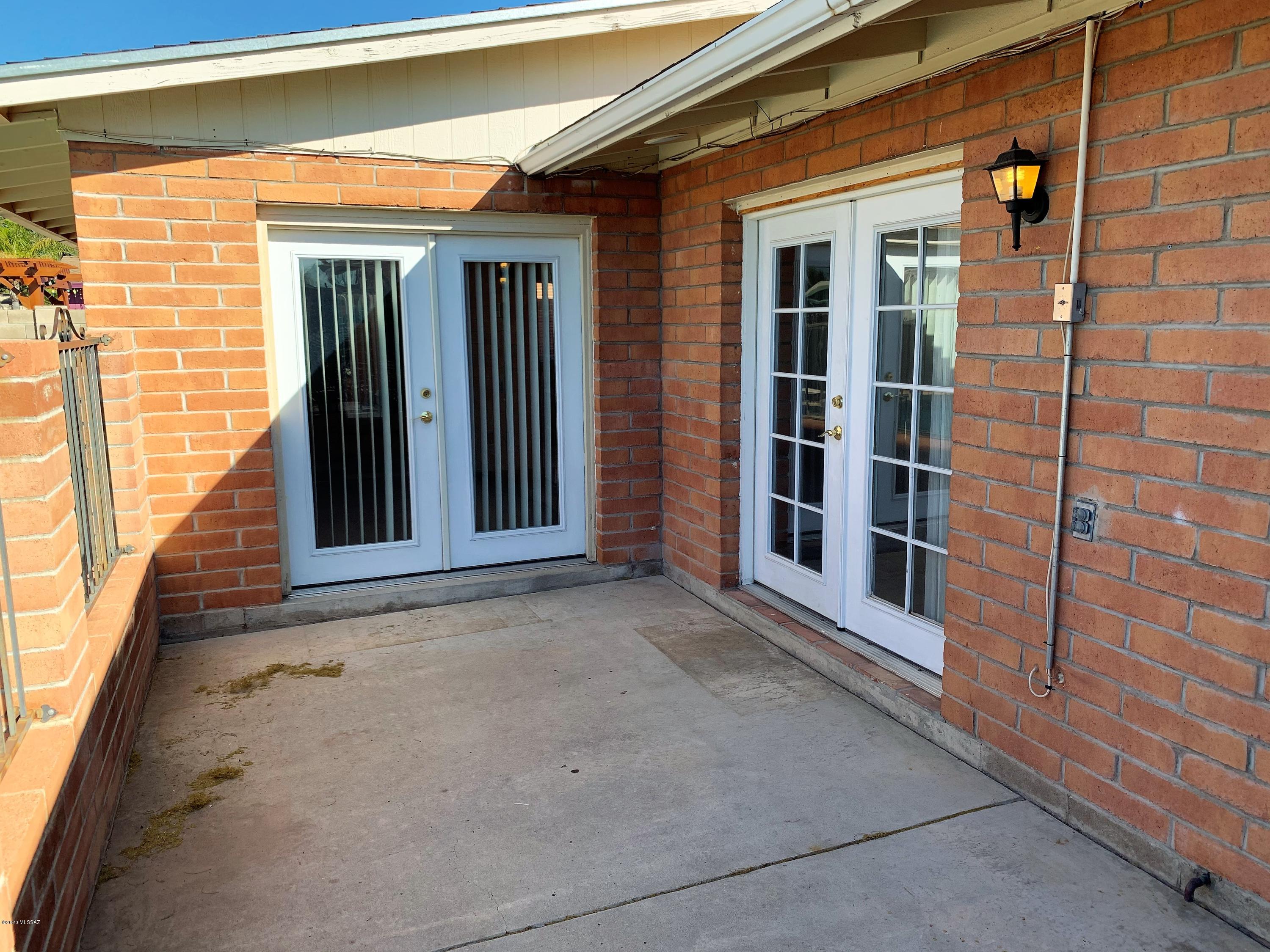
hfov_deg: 67.3
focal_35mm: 26
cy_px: 476
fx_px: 954
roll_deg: +0.3
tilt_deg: -8.7
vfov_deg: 53.1
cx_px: 635
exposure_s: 1/849
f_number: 1.8
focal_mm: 4.25
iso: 25
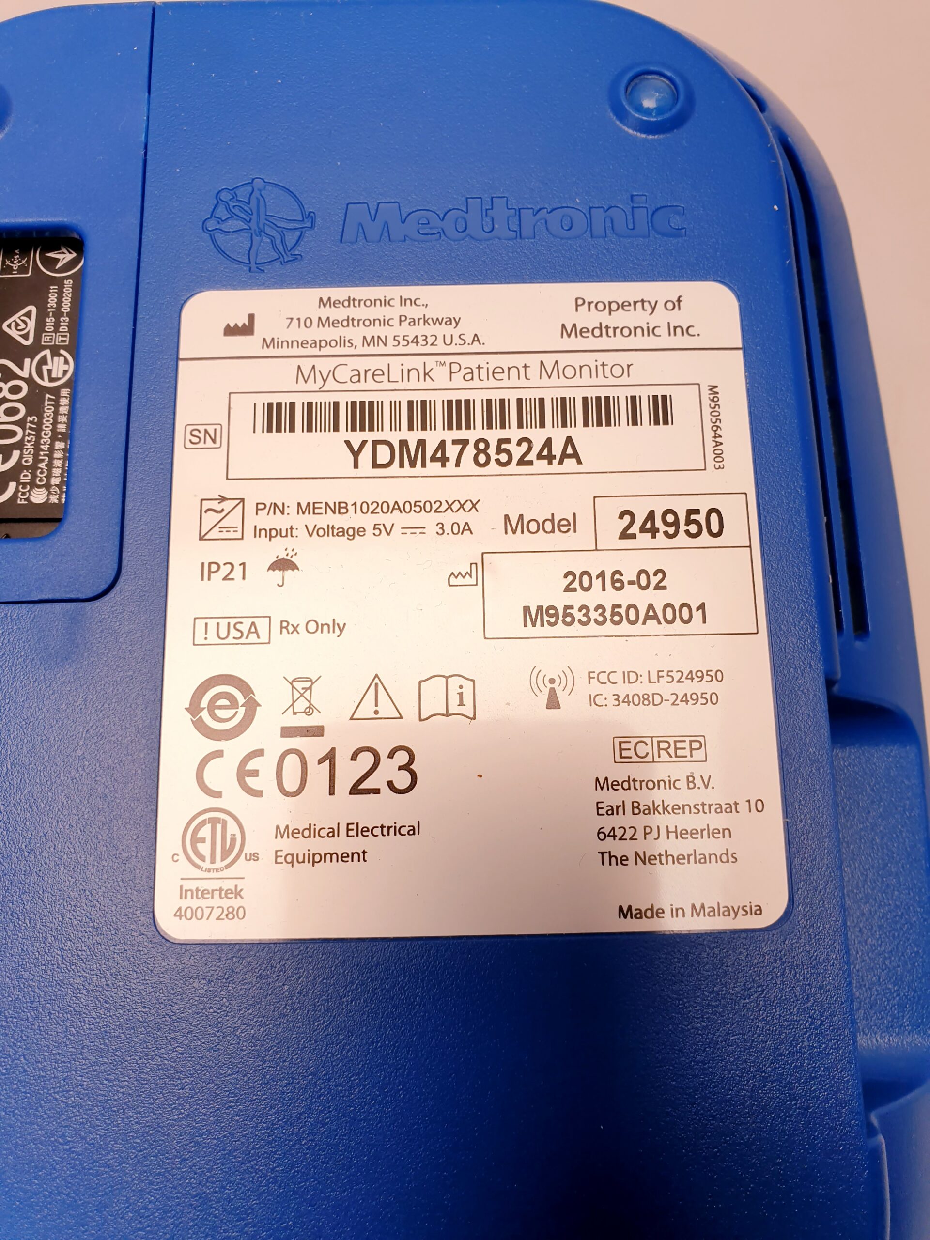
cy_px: 620
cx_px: 465
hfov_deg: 53.1
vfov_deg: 67.3
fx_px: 931
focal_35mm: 26
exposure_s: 1/105
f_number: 2.4
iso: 50
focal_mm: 4.3
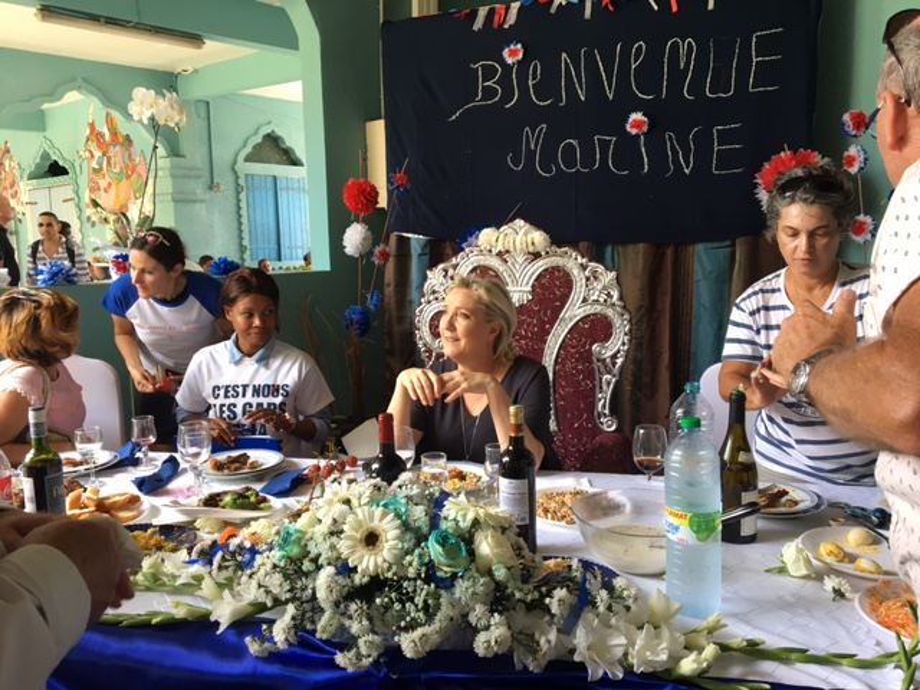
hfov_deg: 61.7
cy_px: 345
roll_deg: +1.4
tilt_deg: -8.6
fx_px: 771
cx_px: 460
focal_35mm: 29
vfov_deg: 48.2
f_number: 2.2
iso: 25
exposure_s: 1/33
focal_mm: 4.15
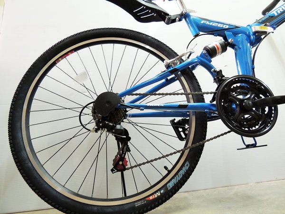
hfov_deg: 71.6
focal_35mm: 24
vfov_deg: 56.8
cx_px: 142
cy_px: 107
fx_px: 198
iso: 400
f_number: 3
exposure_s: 1/13
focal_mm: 4.3
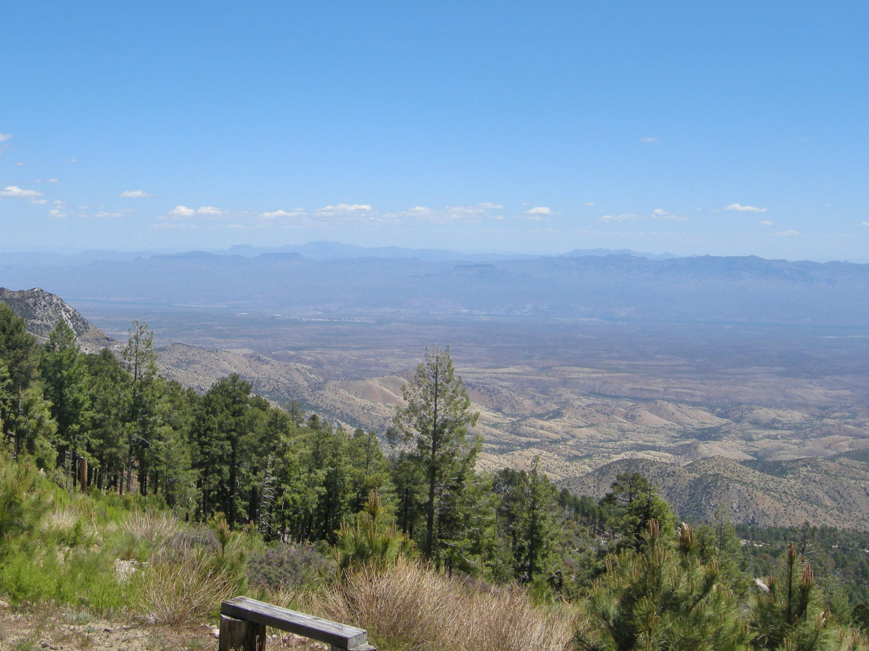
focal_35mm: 48
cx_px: 313
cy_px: 257
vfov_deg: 30.2
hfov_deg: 39.3
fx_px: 1205
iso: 64
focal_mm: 7.5
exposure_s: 1/266
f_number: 5.4
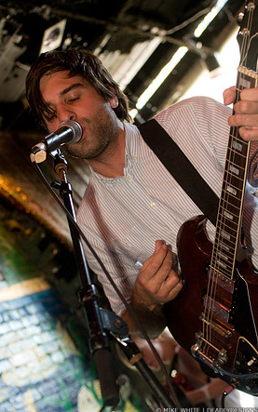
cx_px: 136
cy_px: 206
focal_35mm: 62
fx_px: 697
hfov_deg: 21.0
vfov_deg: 33.0
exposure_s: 1/160
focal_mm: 40
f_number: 3.2
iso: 640
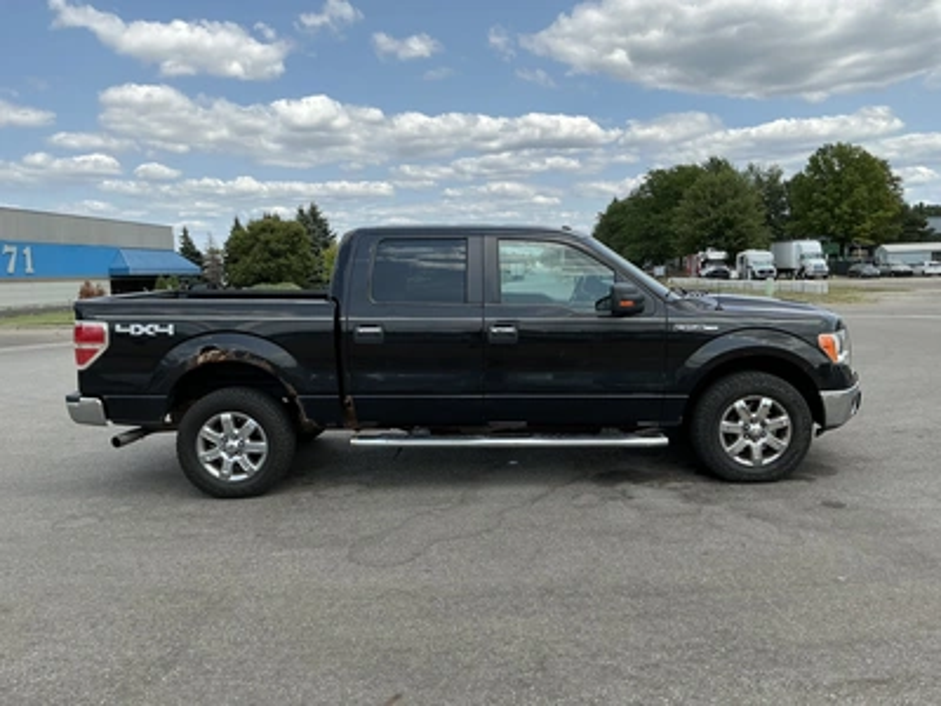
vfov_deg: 49.7
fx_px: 761
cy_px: 353
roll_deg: +3.1
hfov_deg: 63.4
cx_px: 470
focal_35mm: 28
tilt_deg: -5.2
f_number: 1.8
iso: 25
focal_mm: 3
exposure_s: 1/1490
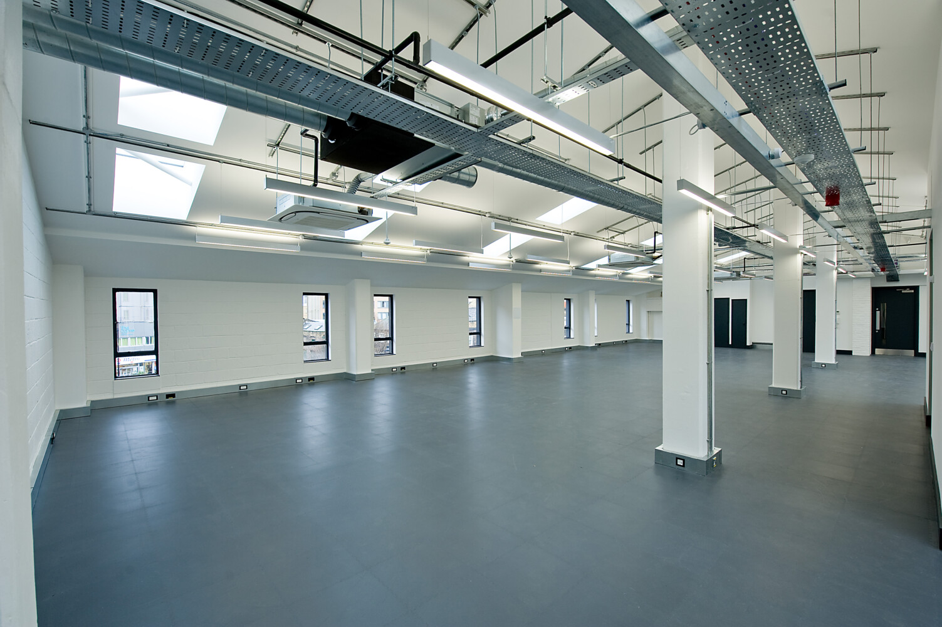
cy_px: 314
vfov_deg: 73.7
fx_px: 418
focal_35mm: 16
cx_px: 471
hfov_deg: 96.8
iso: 100
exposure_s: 1/15
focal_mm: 16
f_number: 7.1
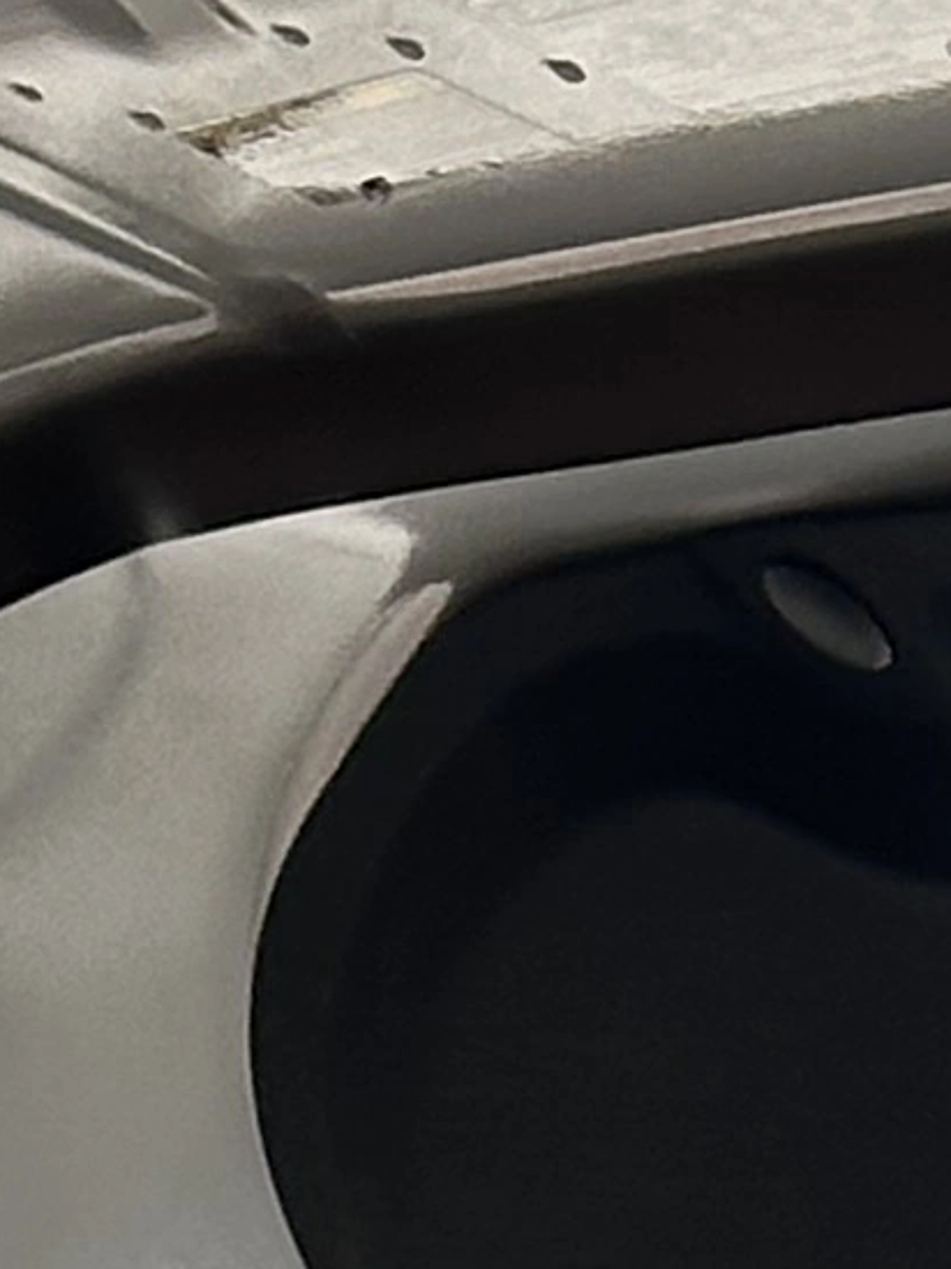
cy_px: 4121
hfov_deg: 4.1
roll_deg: +1.8
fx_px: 12904
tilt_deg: -10.3
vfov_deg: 5.3
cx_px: 2239
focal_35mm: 352
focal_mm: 6.86
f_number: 1.78
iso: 64
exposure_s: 1/439
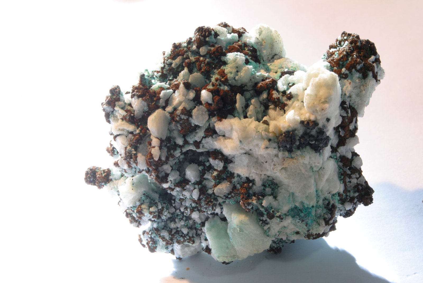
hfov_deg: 17.0
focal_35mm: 120
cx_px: 212
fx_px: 1412
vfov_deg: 11.5
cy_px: 142
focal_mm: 80
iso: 100
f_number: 20
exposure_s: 5
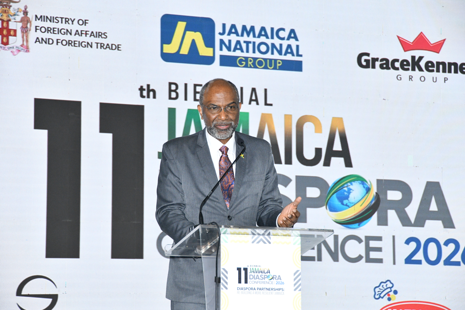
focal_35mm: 123
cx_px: 232
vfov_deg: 11.1
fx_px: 1588
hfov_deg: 16.7
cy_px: 155
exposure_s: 1/250
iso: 1600
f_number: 5.6
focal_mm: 82
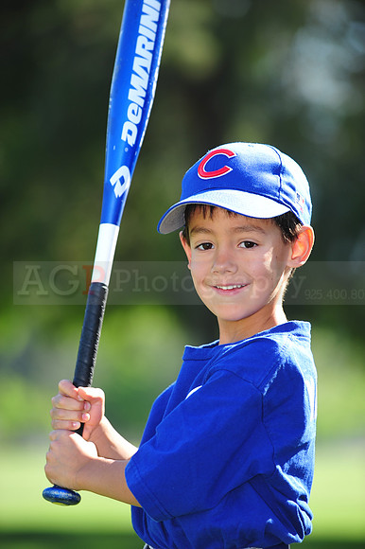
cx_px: 182
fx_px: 3045
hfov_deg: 6.9
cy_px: 274
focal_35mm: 200
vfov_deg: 10.3
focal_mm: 200
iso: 200
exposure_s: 1/400
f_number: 4.5
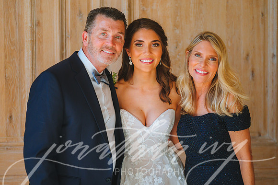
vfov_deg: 18.2
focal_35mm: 75
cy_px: 93
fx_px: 577
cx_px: 140
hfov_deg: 27.1
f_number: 2.8
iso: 1250
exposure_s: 1/1000
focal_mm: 70
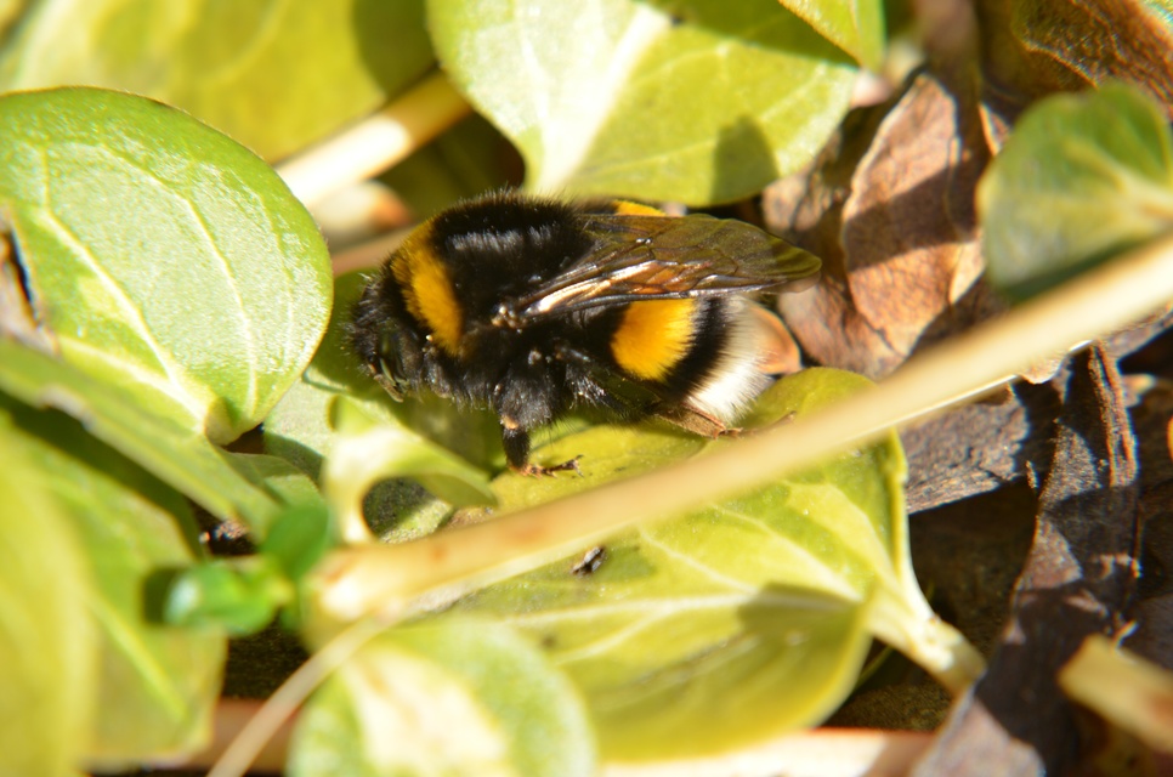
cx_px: 586
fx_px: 5122
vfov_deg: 8.7
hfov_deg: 13.1
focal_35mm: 158
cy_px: 388
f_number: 5.6
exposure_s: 1/250
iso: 200
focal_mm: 105
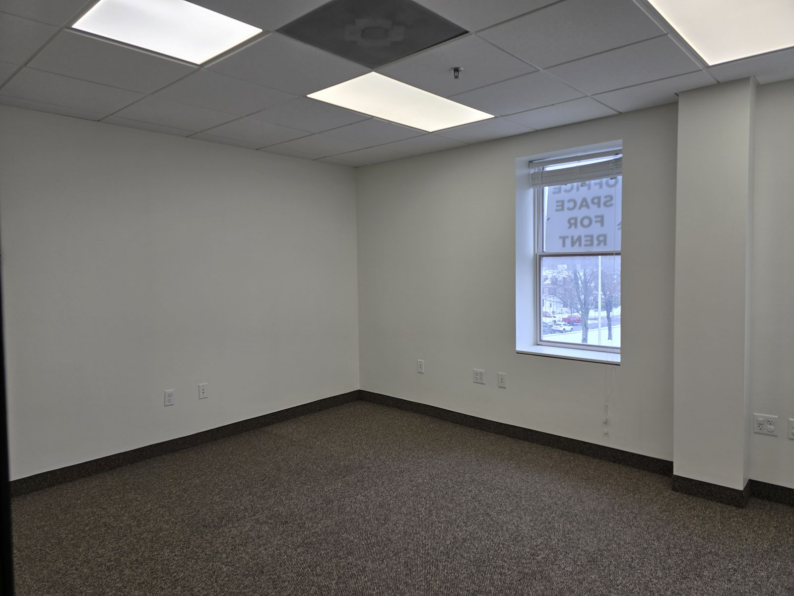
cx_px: 397
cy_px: 298
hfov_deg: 73.9
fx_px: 528
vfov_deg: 58.9
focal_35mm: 23
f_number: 1.7
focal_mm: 6.3
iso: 25
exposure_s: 1/120
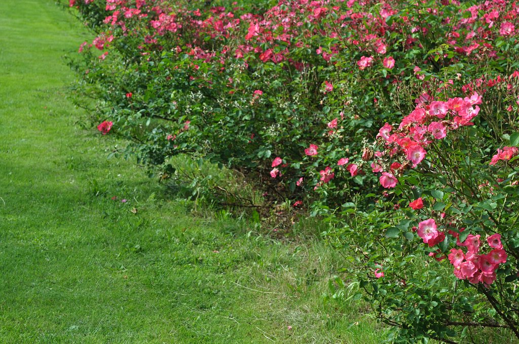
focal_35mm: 82
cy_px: 172
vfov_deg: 16.5
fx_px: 1188
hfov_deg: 24.6
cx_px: 260
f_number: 8
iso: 200
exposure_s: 1/250
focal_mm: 55
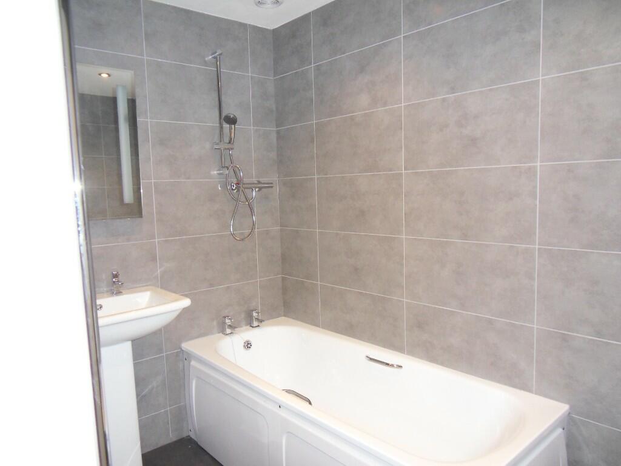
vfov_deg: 56.8
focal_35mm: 24
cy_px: 233
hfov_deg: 71.6
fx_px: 431
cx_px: 310
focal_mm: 4.2
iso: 200
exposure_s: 1/30
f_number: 3.3
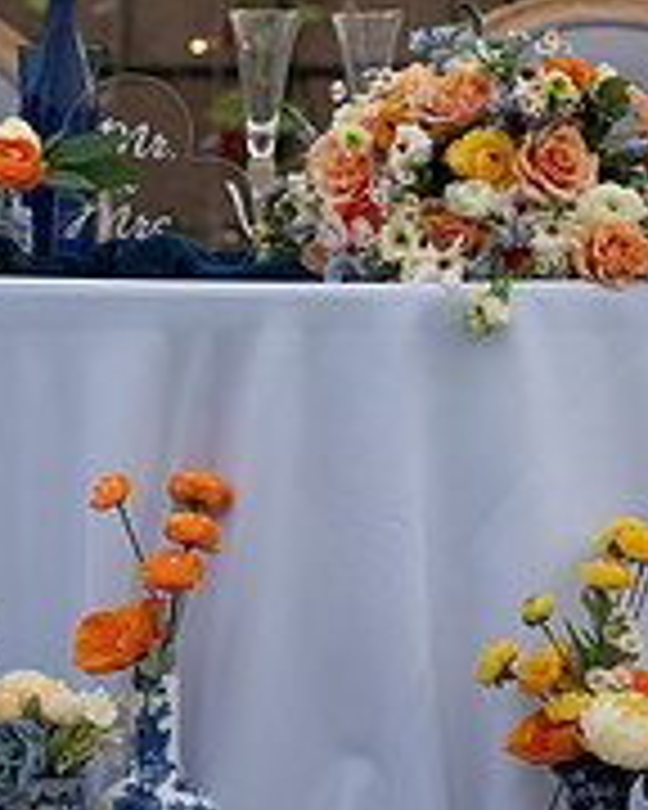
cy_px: 27
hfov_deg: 4.1
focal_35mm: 376
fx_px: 9014
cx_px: 356
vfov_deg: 5.1
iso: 400
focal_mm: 160
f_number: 2.8
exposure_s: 1/2000
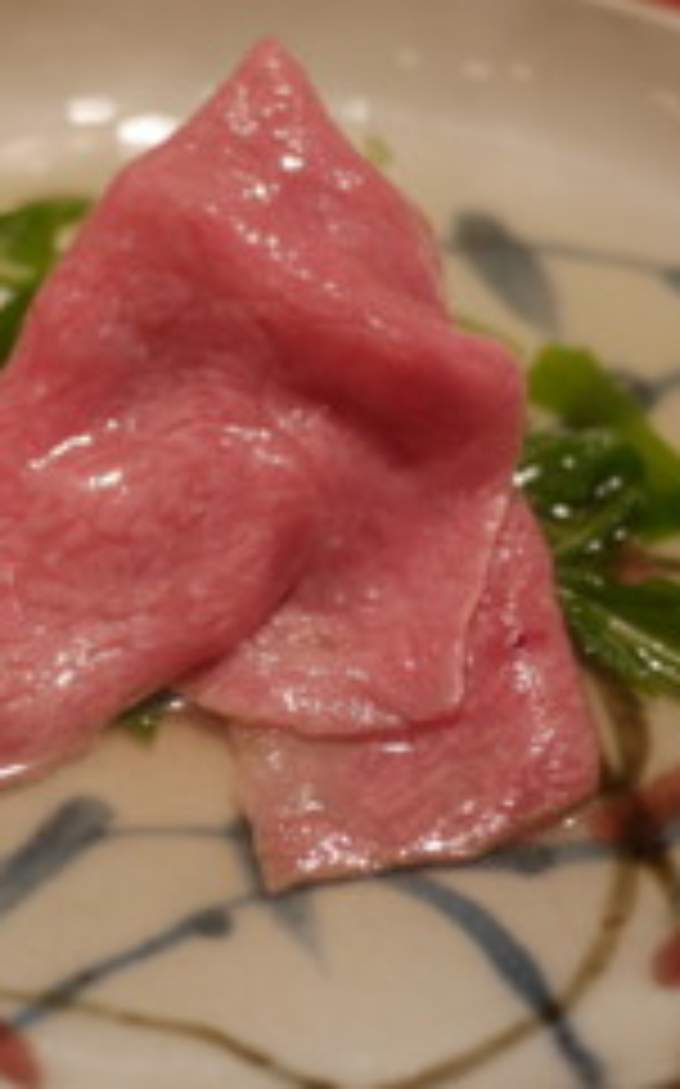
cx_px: 212
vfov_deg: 26.1
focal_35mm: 79
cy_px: 482
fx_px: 2345
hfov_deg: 16.5
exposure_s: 1/60
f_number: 1.7
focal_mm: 20
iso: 200
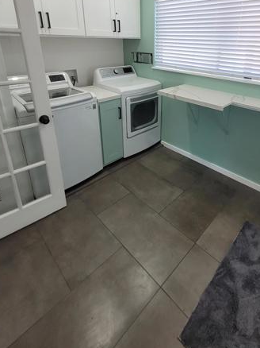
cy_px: 103
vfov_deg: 80.5
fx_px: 190
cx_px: 166
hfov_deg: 67.3
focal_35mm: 19
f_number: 2.2
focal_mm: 1.74
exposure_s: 1/60
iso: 64
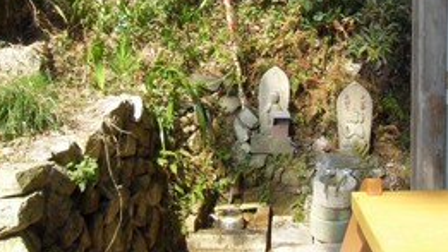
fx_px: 475
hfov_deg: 50.2
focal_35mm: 40
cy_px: 46
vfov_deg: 29.0
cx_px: 264
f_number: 3
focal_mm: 4.24
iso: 64
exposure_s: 1/160
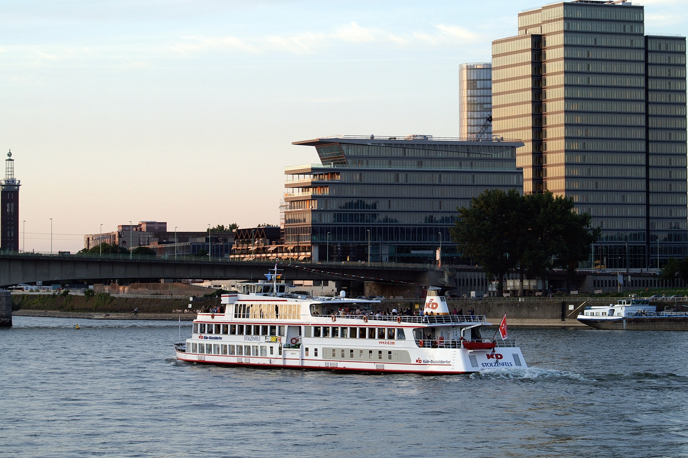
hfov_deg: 16.0
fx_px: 2444
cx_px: 408
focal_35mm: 128
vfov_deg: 10.7
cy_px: 229
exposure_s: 1/60
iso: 100
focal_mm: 70
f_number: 7.1
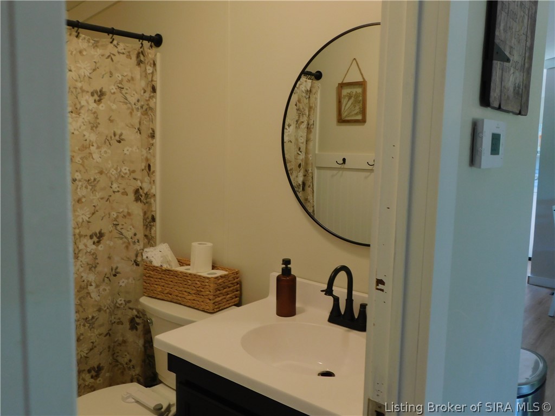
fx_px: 481
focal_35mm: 30
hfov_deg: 60.0
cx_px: 278
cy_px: 208
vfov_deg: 46.8
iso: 160
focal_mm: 5.3
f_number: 3.2
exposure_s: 1/30
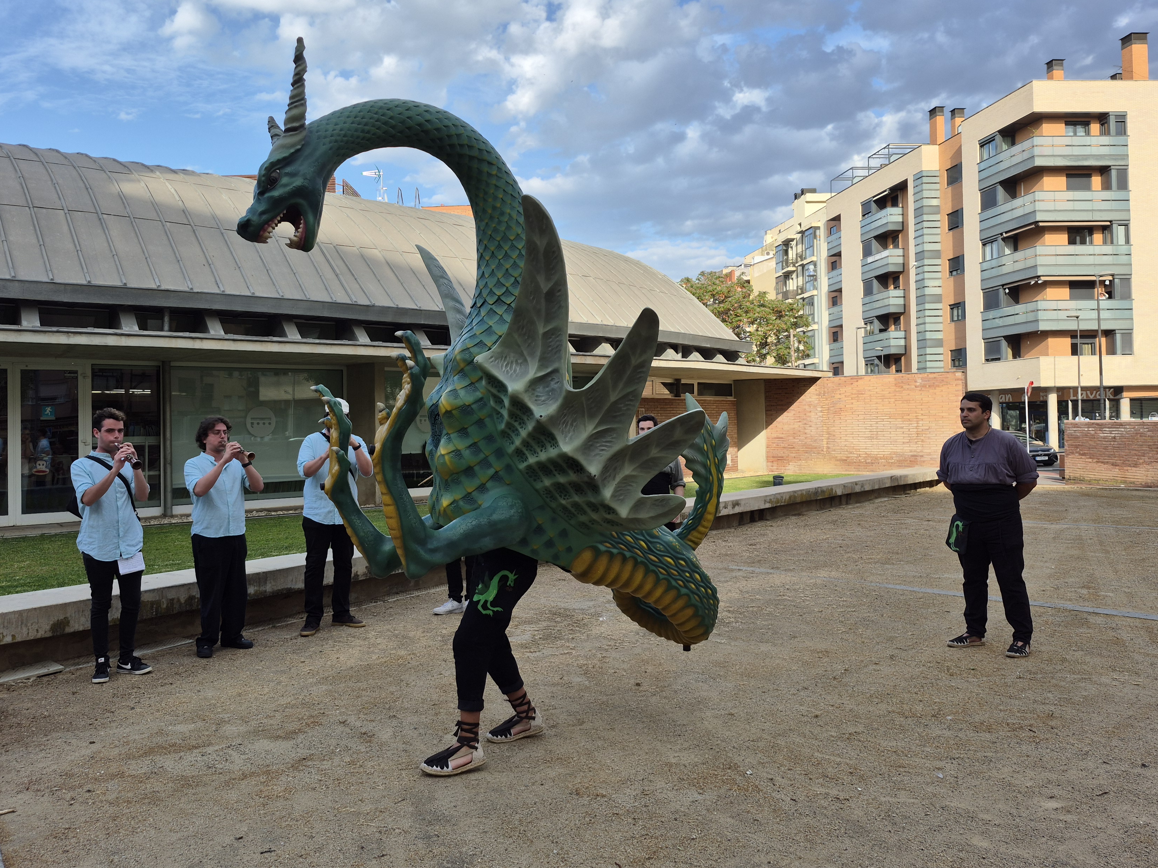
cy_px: 407
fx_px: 937
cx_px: 495
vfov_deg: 49.7
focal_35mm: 28
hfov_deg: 63.1
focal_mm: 5.4
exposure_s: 1/782
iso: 25
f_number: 1.8
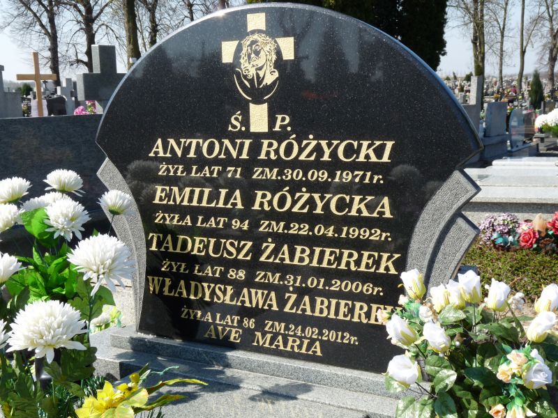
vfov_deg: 29.1
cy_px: 209
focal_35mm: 50
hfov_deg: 38.2
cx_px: 279
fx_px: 806
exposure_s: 1/250
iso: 100
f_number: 5.6
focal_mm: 9
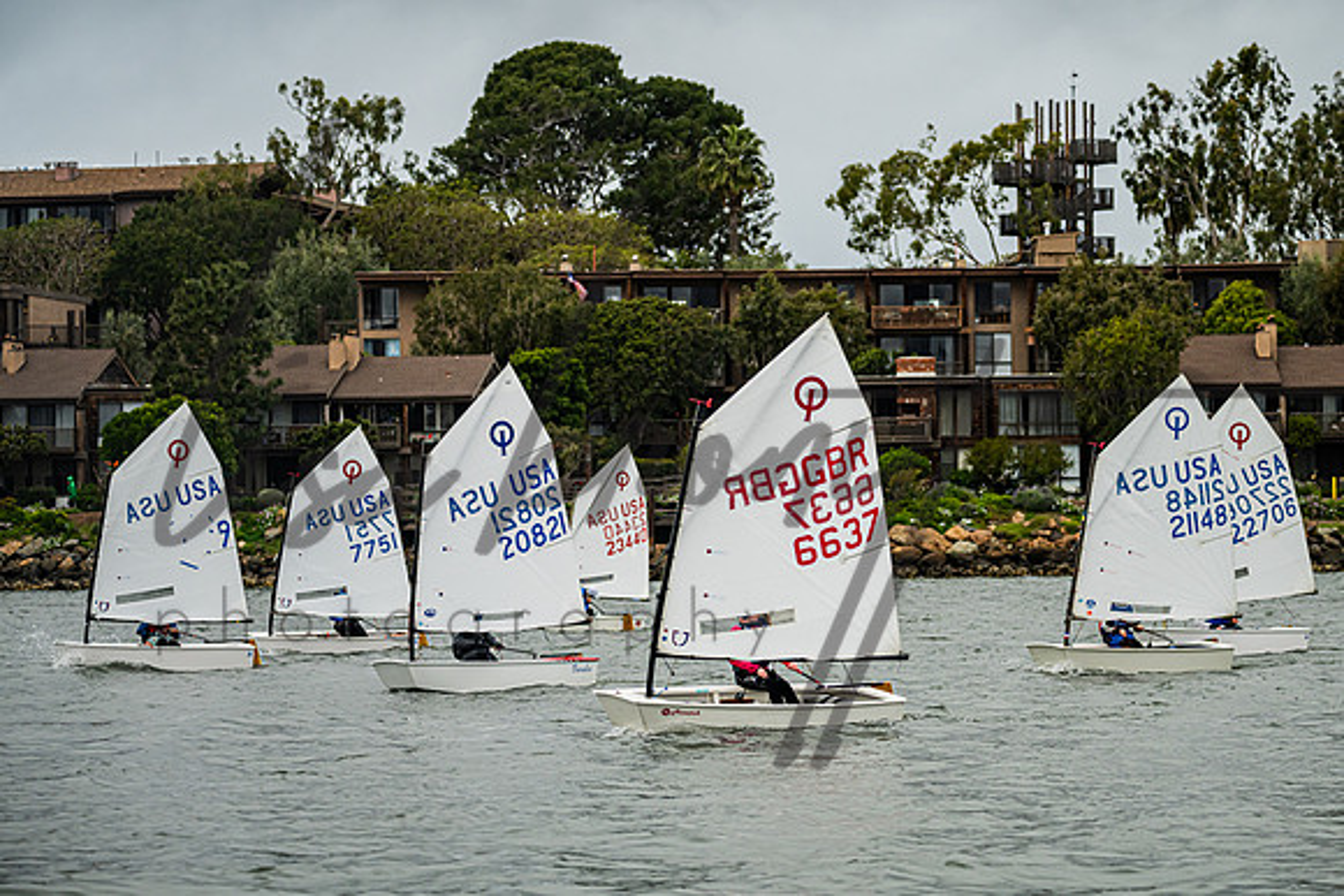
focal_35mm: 137
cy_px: 406
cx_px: 735
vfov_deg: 10.0
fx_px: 5127
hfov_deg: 14.9
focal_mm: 120
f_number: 4.5
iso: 320
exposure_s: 1/5000
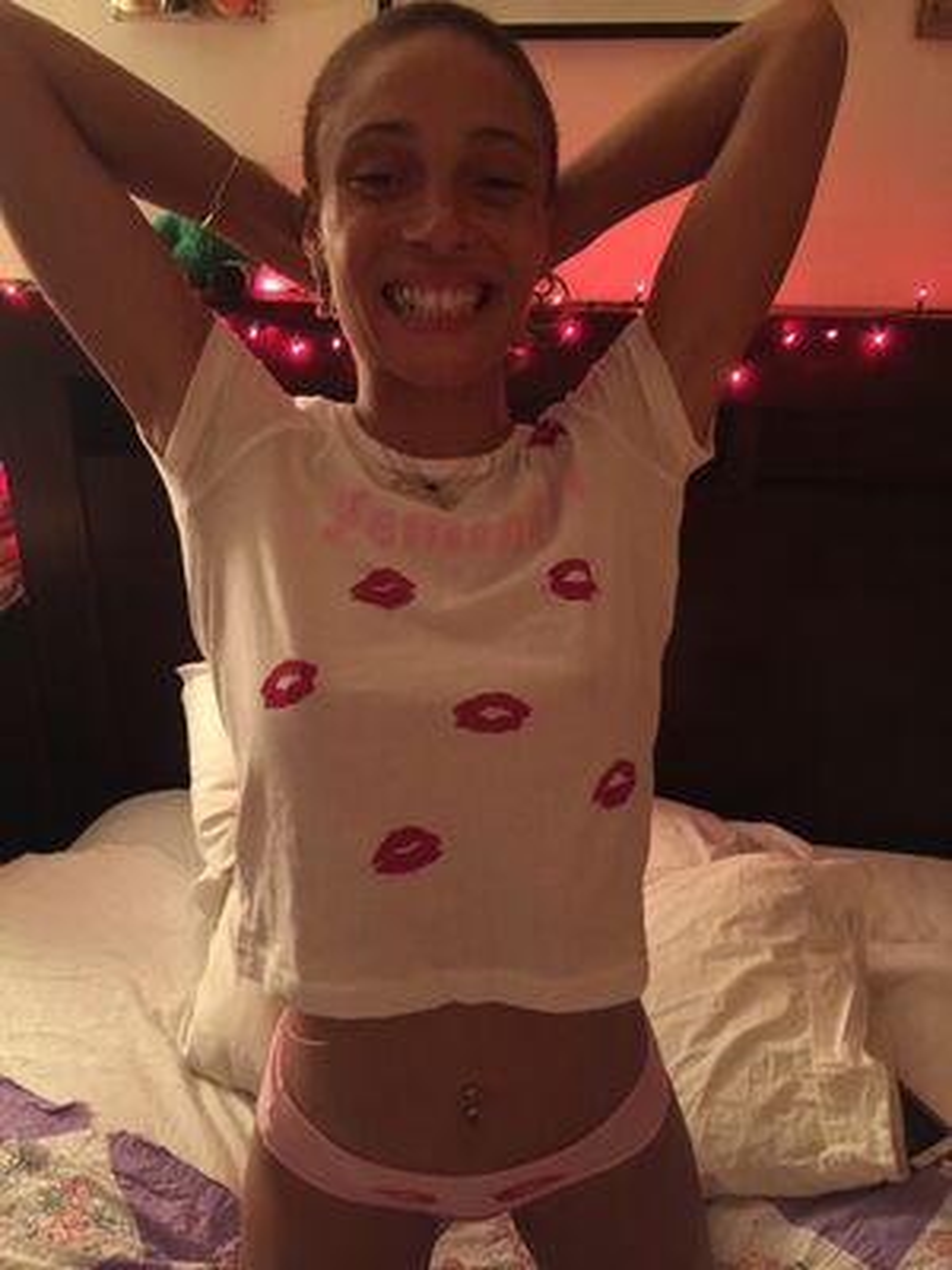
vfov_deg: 61.7
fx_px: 1063
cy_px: 635
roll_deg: +0.3
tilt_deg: -22.5
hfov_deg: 48.2
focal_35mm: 29
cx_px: 476
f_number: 2.2
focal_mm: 4.15
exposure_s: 1/4
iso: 80
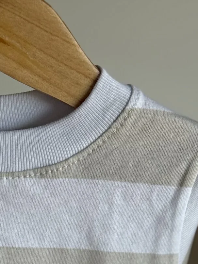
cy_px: 353
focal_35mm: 152
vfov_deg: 12.5
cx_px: -21
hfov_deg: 9.7
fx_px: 1159
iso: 64
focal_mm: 6.76
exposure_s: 1/503
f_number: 1.78
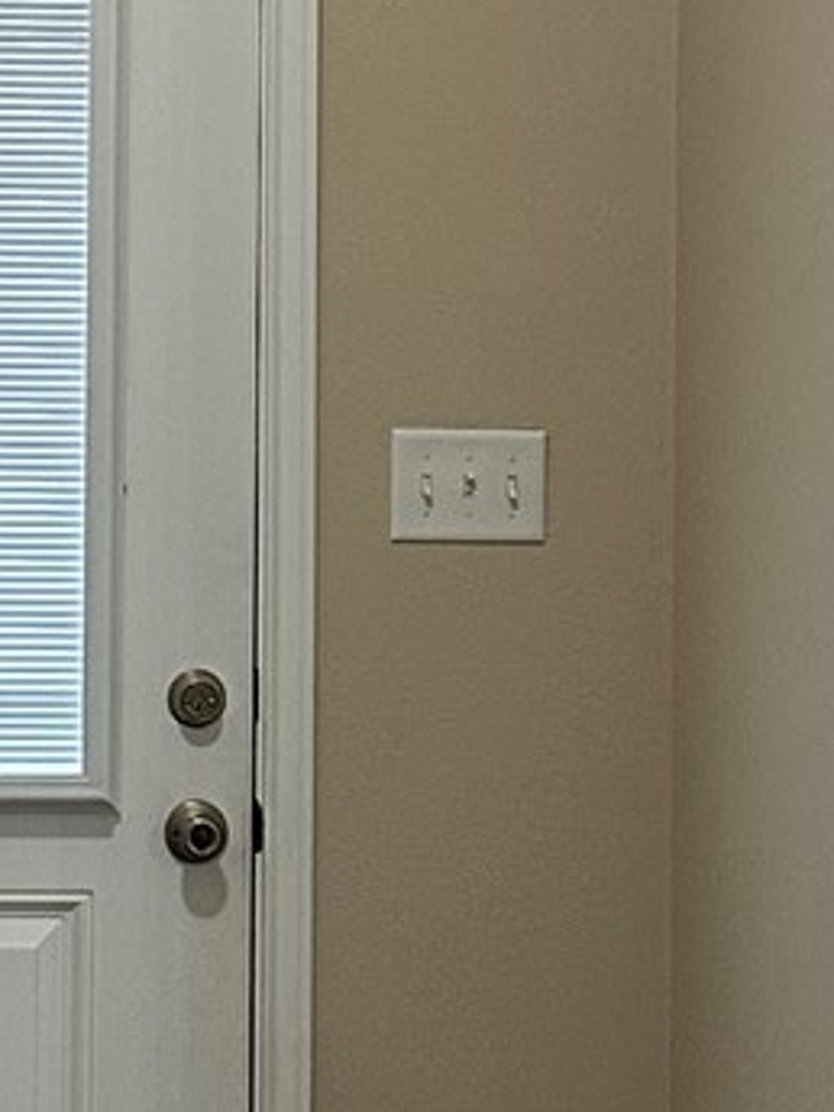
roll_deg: -1.1
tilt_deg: -0.3
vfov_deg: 13.7
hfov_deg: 10.3
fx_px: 4594
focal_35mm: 143
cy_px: 187
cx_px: -61
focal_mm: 6.86
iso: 250
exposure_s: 1/60
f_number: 1.78
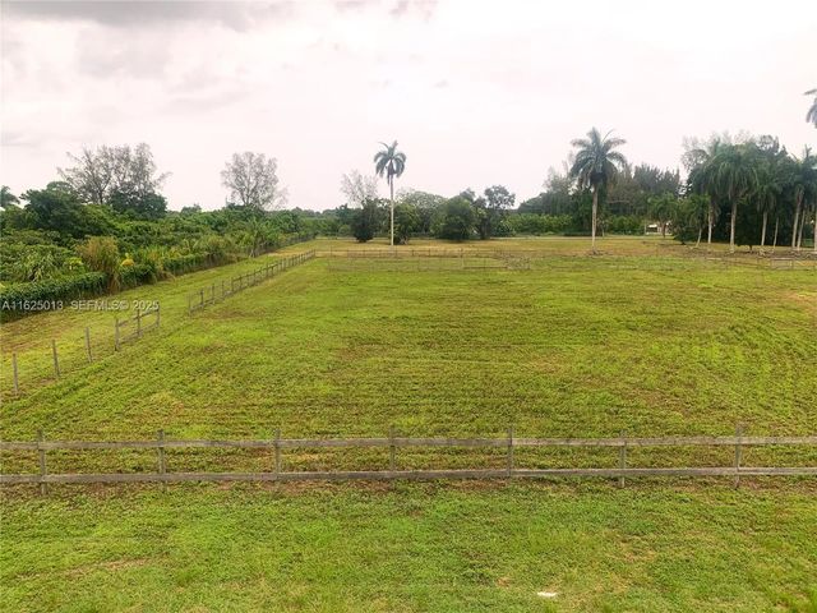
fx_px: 614
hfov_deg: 67.3
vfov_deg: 53.1
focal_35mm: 26
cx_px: 408
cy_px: 306
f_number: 1.8
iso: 25
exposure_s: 1/2208
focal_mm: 4.25
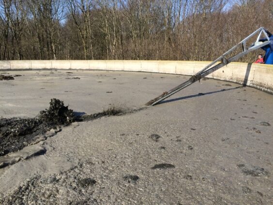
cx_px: 136
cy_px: 102
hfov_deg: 61.7
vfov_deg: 48.2
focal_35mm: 29
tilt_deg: -12.7
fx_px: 229
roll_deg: +0.4
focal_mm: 4.15
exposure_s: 1/1642
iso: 32
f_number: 2.2
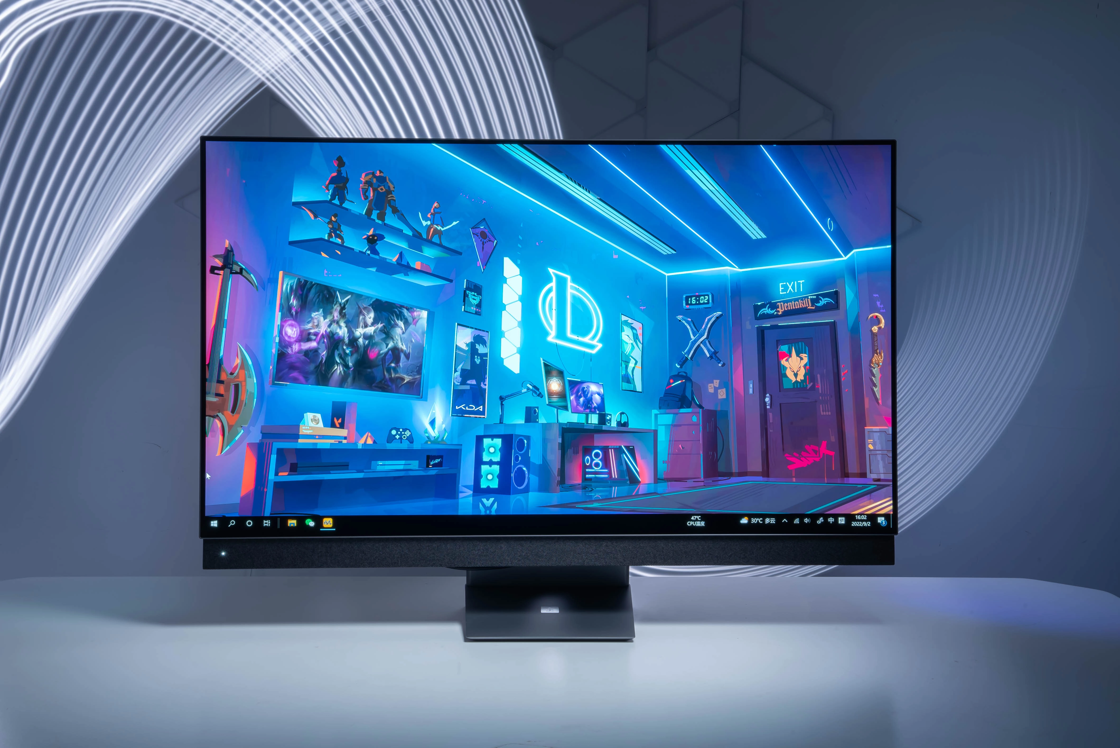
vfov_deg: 29.9
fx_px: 1401
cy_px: 374
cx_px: 560
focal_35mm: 45
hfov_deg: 43.6
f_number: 22
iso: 80
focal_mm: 45
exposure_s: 8
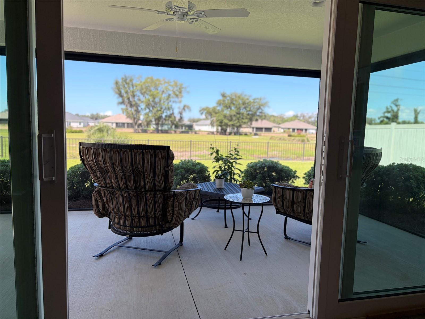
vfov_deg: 53.1
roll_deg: -1.0
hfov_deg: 67.3
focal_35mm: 26
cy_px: 160
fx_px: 319
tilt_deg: -6.4
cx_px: 212
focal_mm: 5.96
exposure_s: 1/635
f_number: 1.6
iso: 50
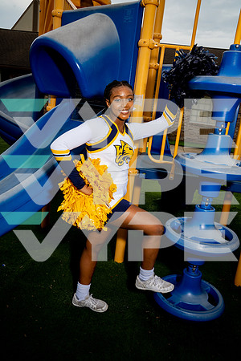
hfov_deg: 43.6
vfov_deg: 61.9
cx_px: 120
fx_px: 301
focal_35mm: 30
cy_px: 180
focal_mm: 30
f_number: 10
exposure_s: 1/250
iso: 250
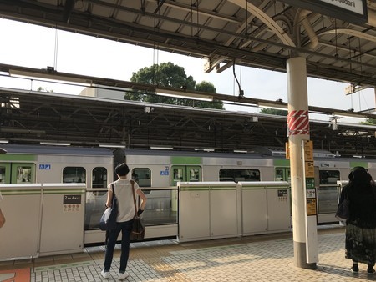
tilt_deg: +7.0
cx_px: 188
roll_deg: -0.9
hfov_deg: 63.4
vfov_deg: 49.8
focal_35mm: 28
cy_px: 141
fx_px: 304
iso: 20
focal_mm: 3.99
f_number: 1.8
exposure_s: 1/1842
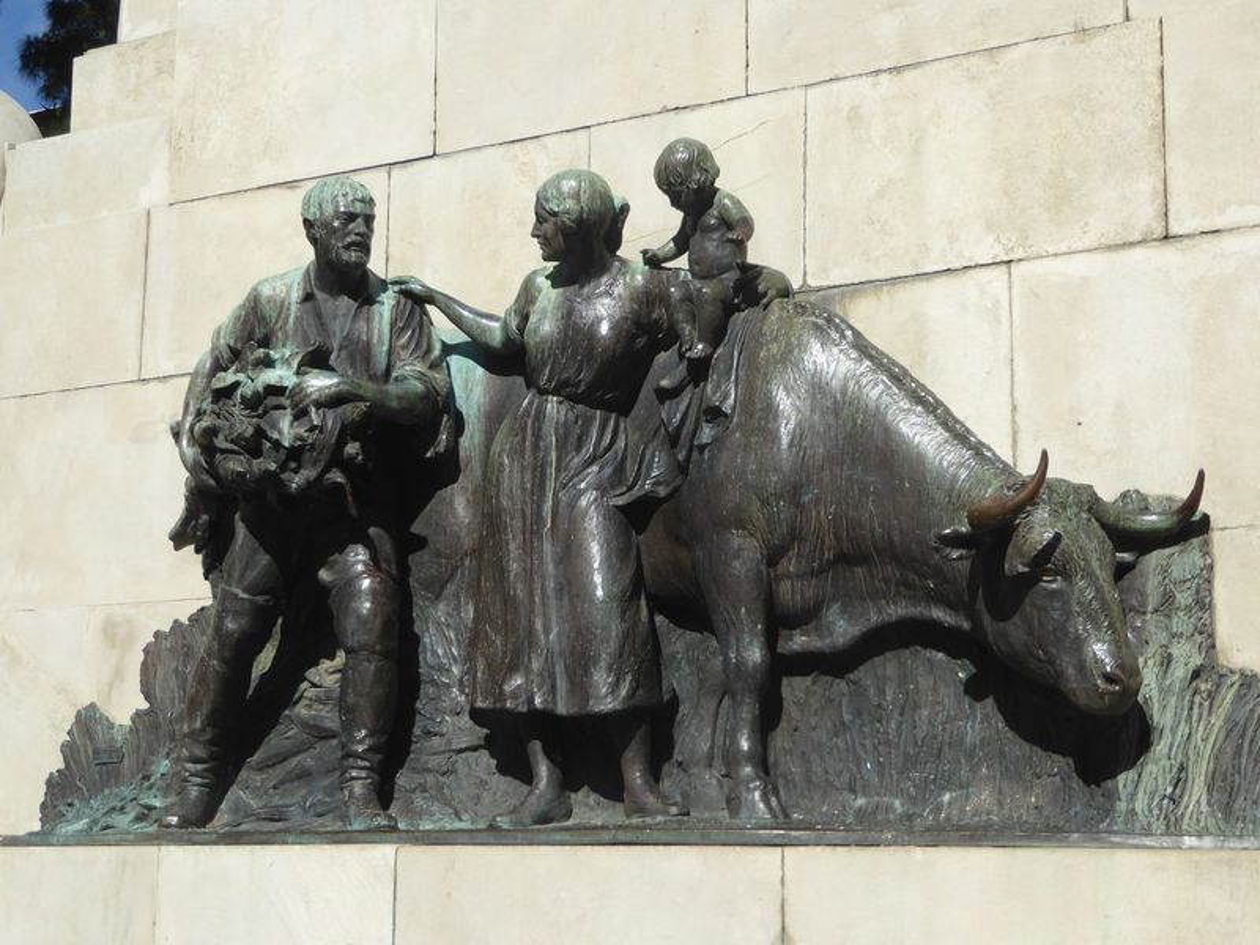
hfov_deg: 29.8
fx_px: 2366
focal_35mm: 65
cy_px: 472
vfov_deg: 22.6
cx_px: 630
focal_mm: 10.9
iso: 80
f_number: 4.3
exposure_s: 1/800
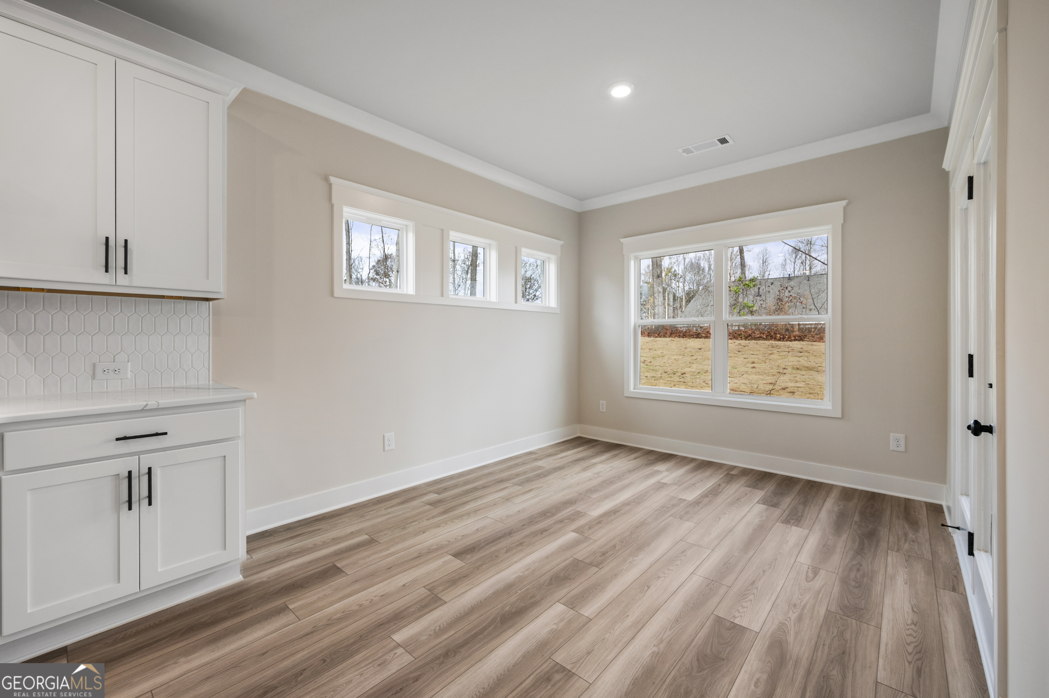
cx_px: 524
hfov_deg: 104.3
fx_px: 408
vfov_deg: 81.1
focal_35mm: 14
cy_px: 349
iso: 320
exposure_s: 1/80
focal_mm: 14
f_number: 8
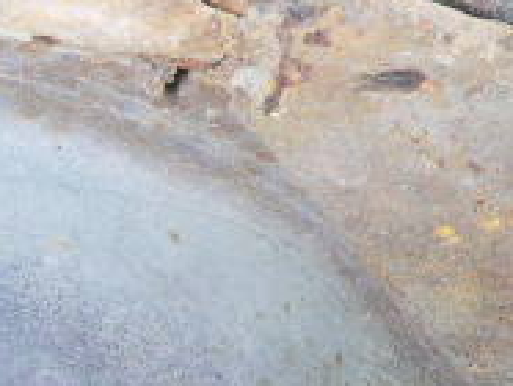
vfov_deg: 11.6
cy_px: 58
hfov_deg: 14.2
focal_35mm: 127
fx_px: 1885
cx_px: 830
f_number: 4.5
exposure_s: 1/60
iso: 100
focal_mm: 5.6
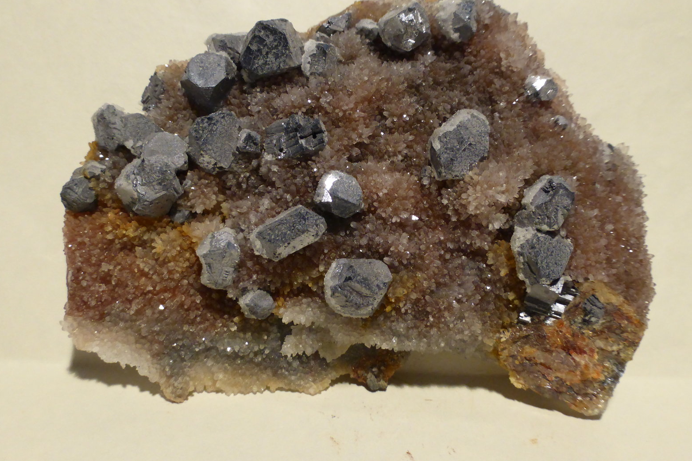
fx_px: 634
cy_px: 198
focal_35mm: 33
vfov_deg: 39.9
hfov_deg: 57.2
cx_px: 352
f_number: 3.6
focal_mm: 5.4
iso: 400
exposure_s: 1/40
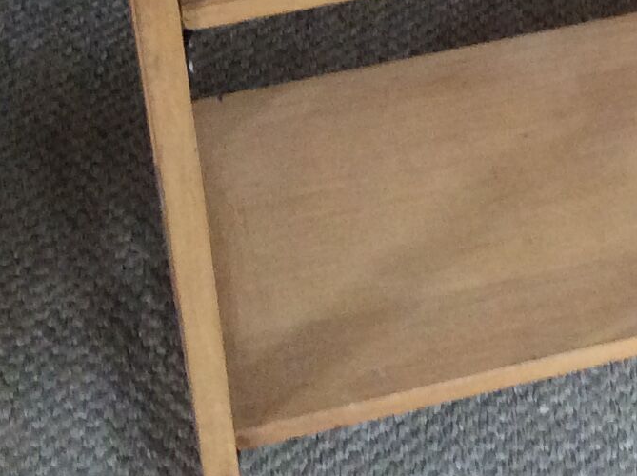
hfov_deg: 15.5
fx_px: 2279
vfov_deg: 11.4
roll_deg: +0.1
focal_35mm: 124
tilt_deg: -38.3
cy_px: -261
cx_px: 699
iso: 200
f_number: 2.4
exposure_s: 1/25
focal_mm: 3.3
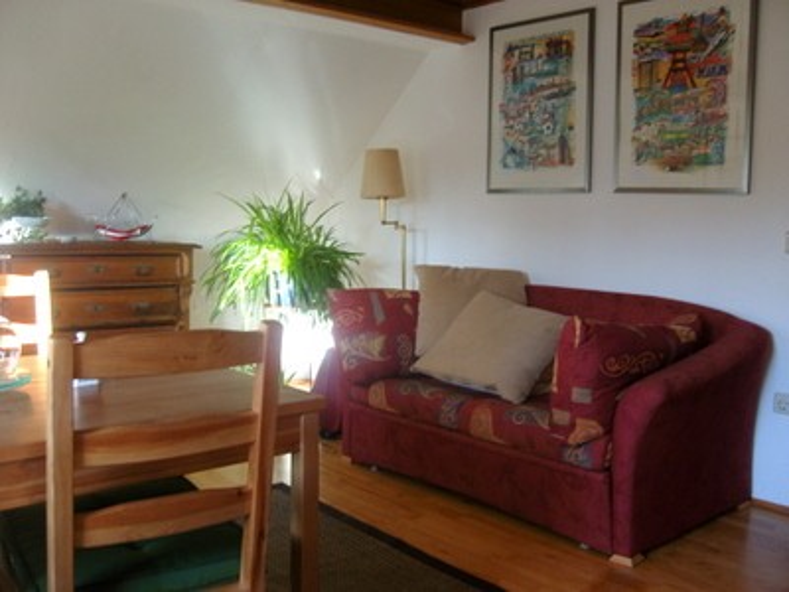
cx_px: 394
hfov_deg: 54.0
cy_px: 296
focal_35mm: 34
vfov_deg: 41.8
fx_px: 775
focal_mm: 7.3
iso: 100
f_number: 2.8
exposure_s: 1/40
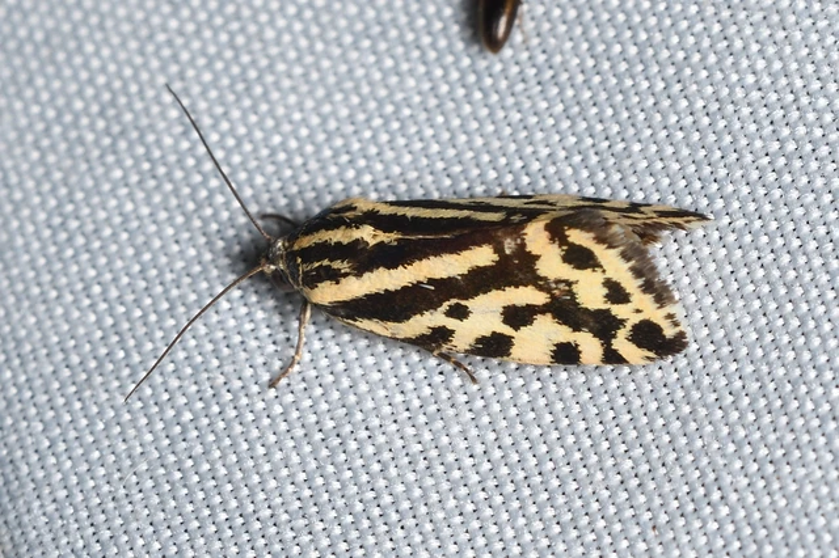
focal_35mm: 225
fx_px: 5241
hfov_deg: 9.2
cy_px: 279
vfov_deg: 6.1
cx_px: 420
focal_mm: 150
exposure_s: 1/250
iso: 100
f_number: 10
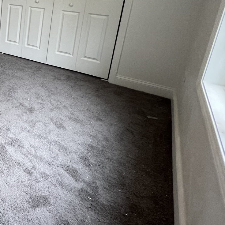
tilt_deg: -15.6
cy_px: 32
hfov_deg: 35.4
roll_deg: +0.4
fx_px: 235
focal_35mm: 32
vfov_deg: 47.1
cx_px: -66
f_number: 1.8
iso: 200
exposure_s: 1/120
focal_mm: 1.57
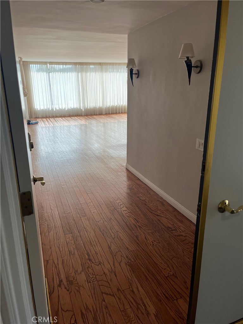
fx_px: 243
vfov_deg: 67.3
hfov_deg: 53.1
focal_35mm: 26
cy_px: 162
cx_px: 122
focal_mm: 5.1
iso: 50
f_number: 1.6
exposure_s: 1/577
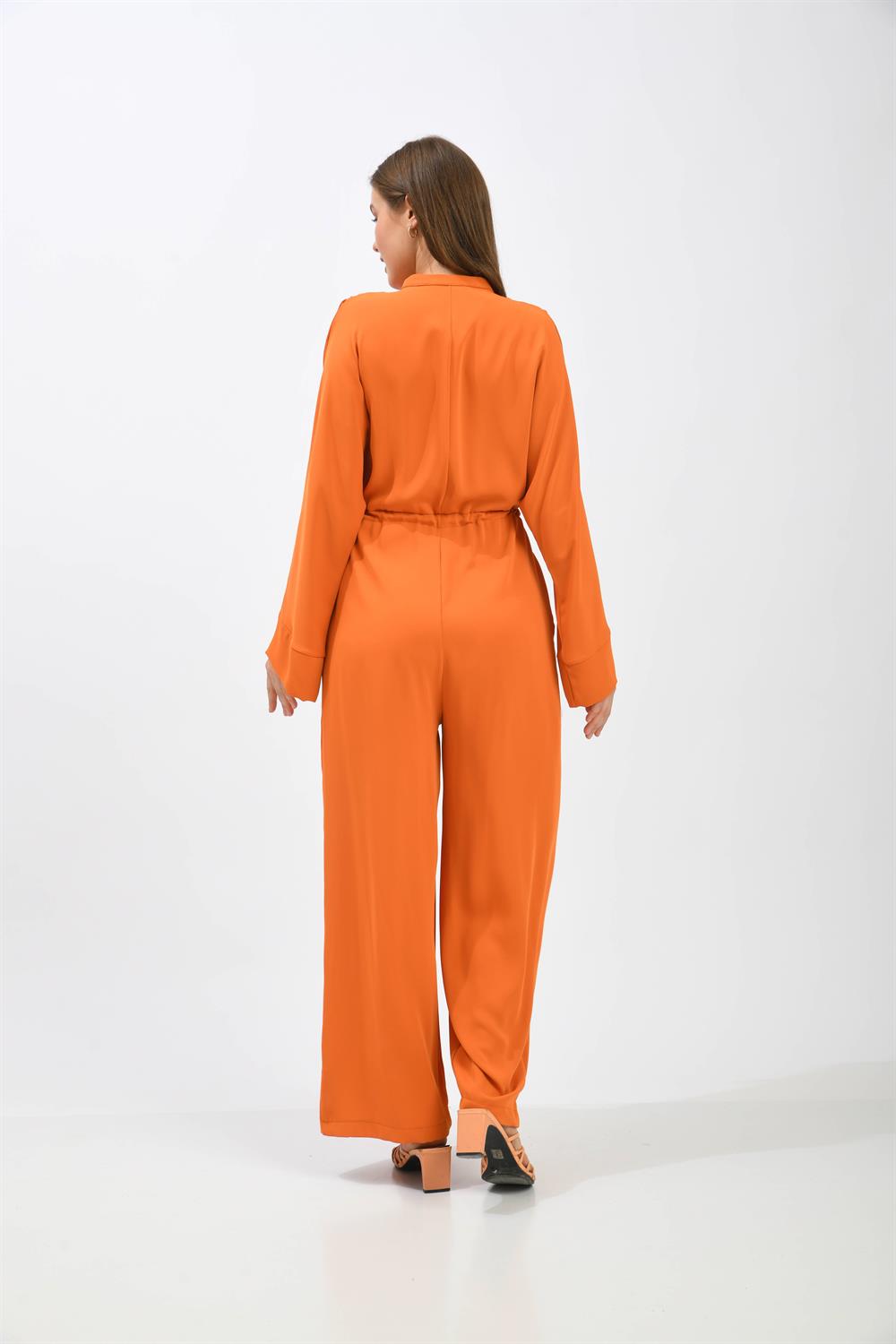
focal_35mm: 55
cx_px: 448
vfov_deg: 36.2
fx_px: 2053
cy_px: 672
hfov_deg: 24.6
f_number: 9
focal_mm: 55
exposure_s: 1/160
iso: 100
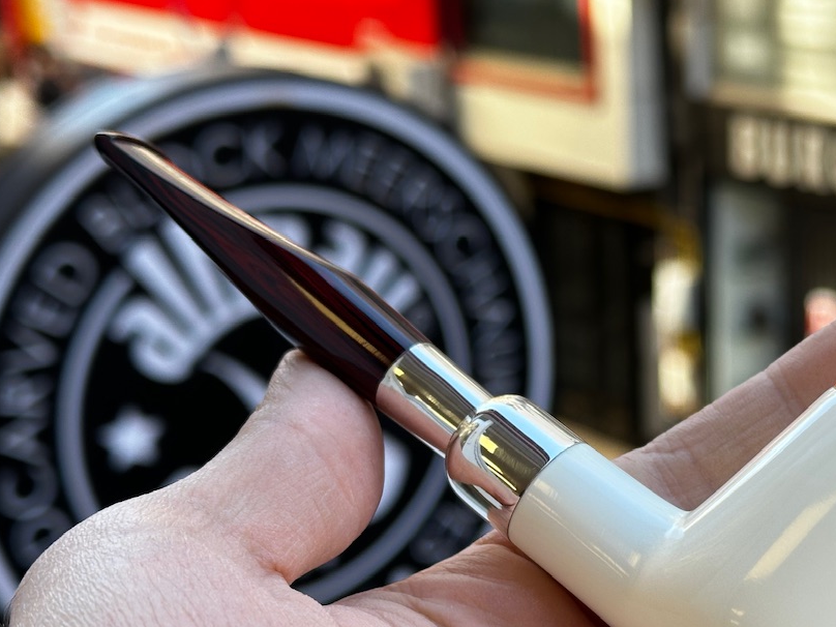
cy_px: 446
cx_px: 624
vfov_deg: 19.3
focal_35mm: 76
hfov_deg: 25.4
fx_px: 1835
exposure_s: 1/235
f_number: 1.78
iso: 50
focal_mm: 6.86
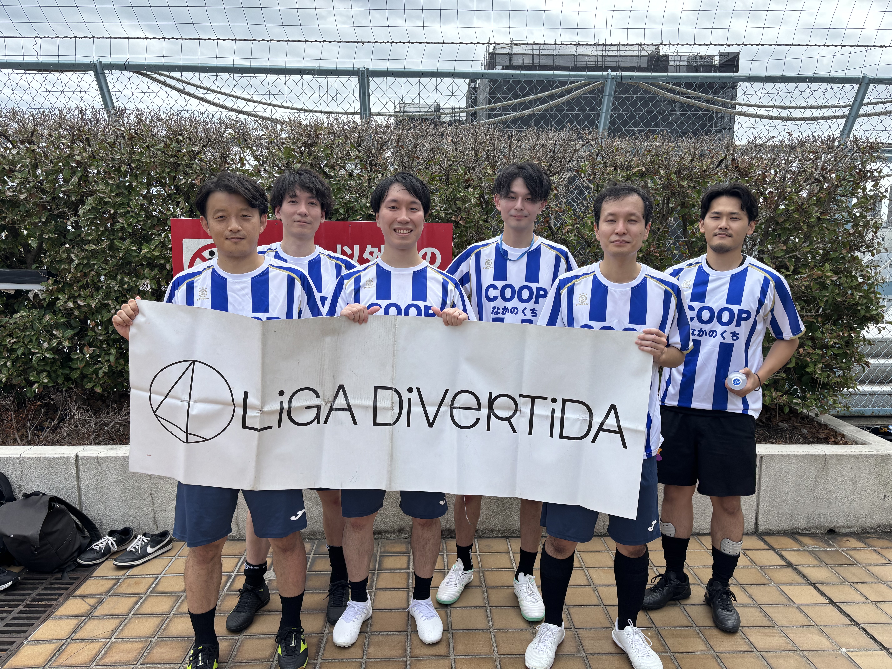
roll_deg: -0.4
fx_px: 670
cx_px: 446
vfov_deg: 53.1
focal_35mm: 26
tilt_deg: -8.1
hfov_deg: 67.3
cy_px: 334
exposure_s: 1/1399
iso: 50
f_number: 1.6
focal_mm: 5.96
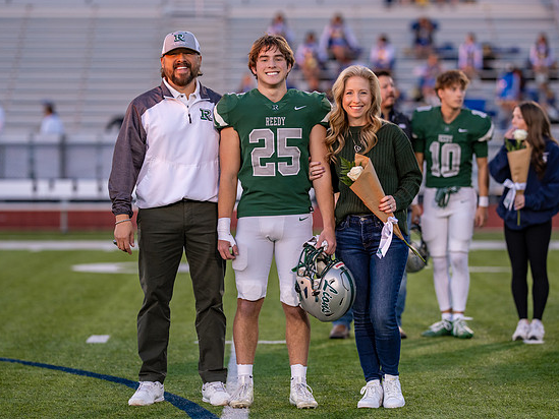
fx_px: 2843
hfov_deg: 11.2
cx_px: 299
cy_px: 192
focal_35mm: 176
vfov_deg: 8.4
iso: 500
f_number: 2.2
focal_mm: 135
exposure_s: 1/800
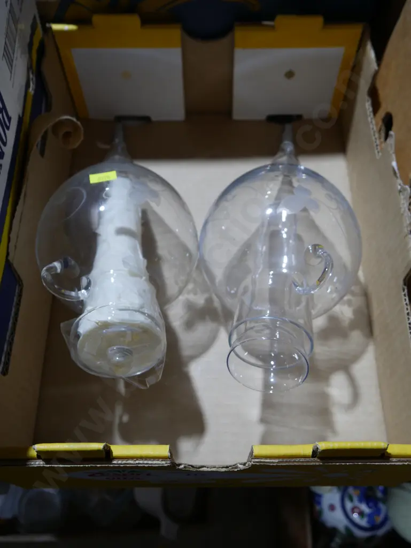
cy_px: 274
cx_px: 206
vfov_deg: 53.9
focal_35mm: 34
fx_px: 538
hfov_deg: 41.8
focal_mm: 17
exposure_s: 1/60
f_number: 4
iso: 200
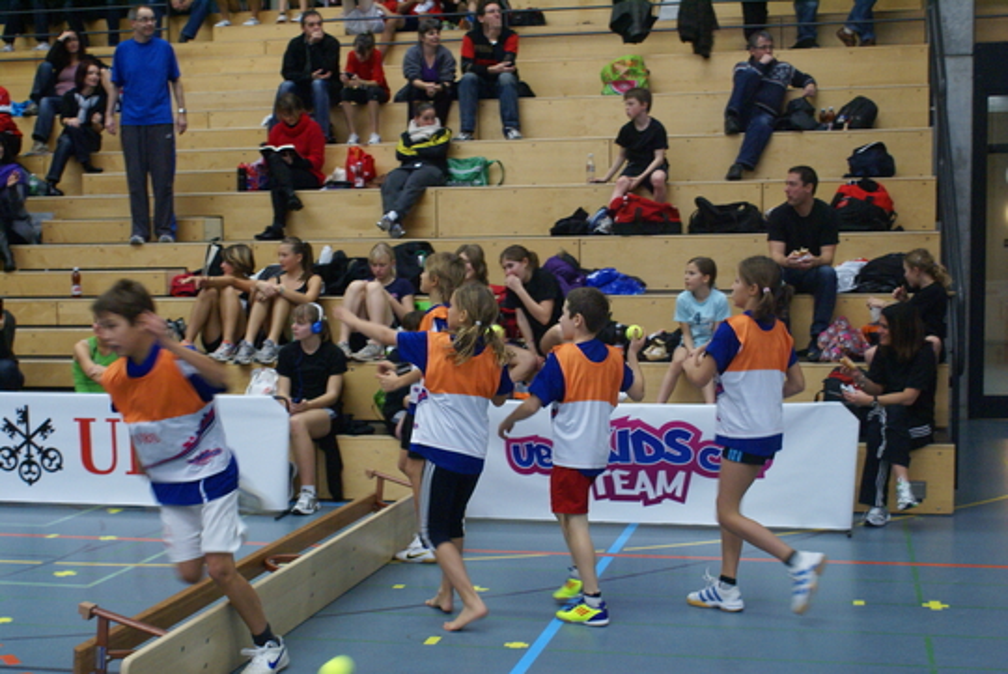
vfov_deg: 25.8
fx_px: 1471
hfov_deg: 37.8
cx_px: 504
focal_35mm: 52
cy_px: 337
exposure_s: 1/60
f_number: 5.6
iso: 800
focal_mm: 35
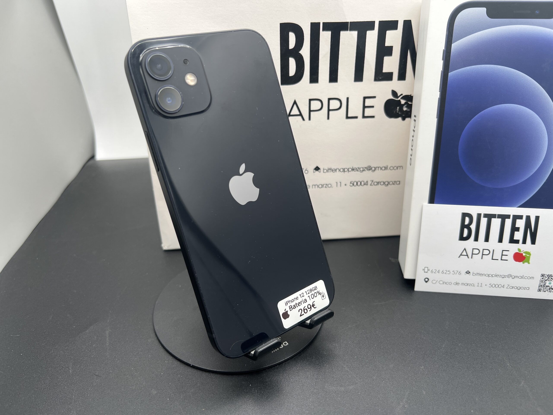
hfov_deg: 67.3
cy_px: 208
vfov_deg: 53.1
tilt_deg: -31.4
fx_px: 415
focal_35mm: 26
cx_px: 276
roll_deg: +2.3
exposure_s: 1/214
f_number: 1.5
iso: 40
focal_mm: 5.7
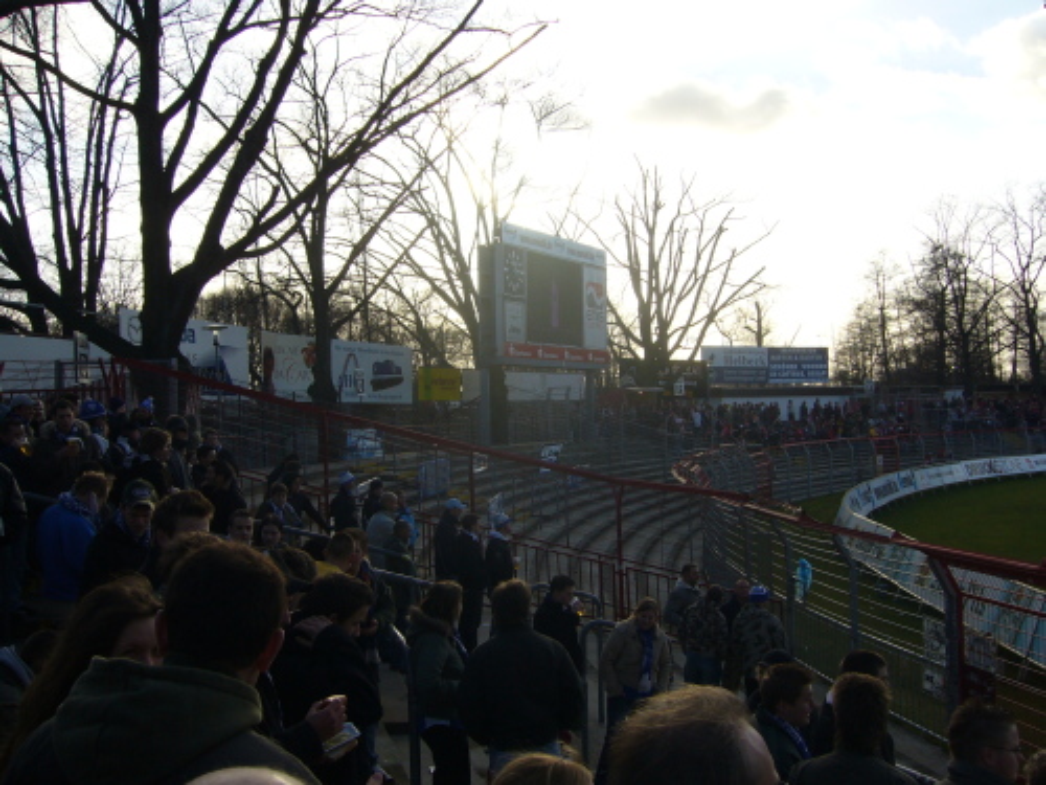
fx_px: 1058
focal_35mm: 35
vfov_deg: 40.7
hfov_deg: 52.6
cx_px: 523
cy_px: 392
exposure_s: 1/250
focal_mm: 5.8
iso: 80
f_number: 5.6
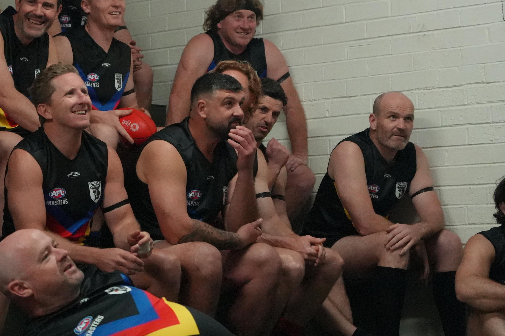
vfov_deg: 13.2
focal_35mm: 104
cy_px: 136
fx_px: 1459
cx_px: 125
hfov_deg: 19.5
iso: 12800
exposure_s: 1/160
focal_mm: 46
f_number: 3.5
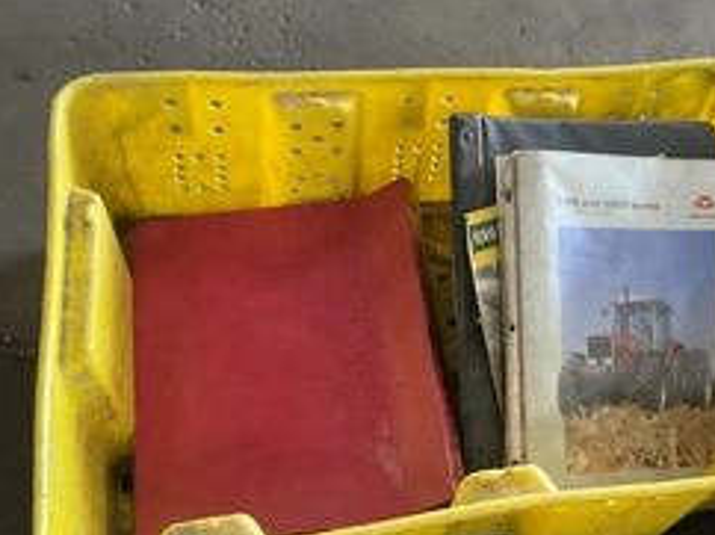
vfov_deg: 30.2
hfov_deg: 39.3
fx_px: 990
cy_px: 296
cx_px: 467
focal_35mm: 48
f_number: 1.8
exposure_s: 1/60
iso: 160
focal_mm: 3
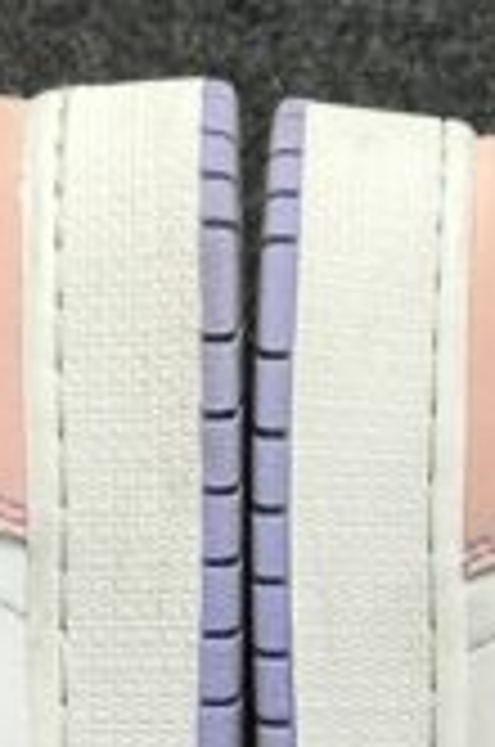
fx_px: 4991
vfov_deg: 8.4
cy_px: 970
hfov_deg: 5.7
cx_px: 243
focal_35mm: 241
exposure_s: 1/50
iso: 200
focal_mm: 6.86
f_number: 1.78
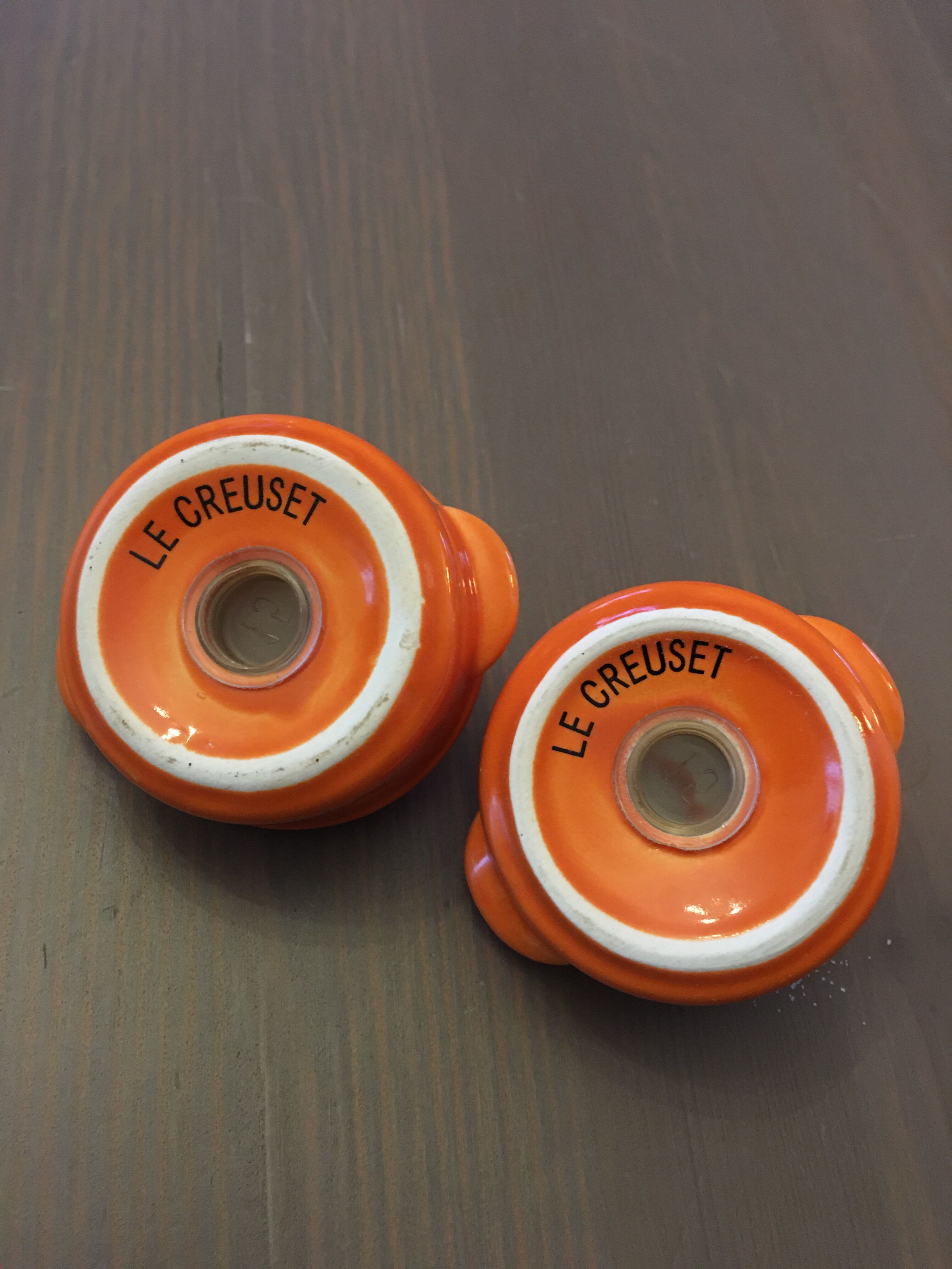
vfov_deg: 61.7
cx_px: 476
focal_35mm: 29
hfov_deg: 48.2
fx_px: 1063
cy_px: 634
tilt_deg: -59.3
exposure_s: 1/4
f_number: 2.2
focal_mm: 4.15
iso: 100
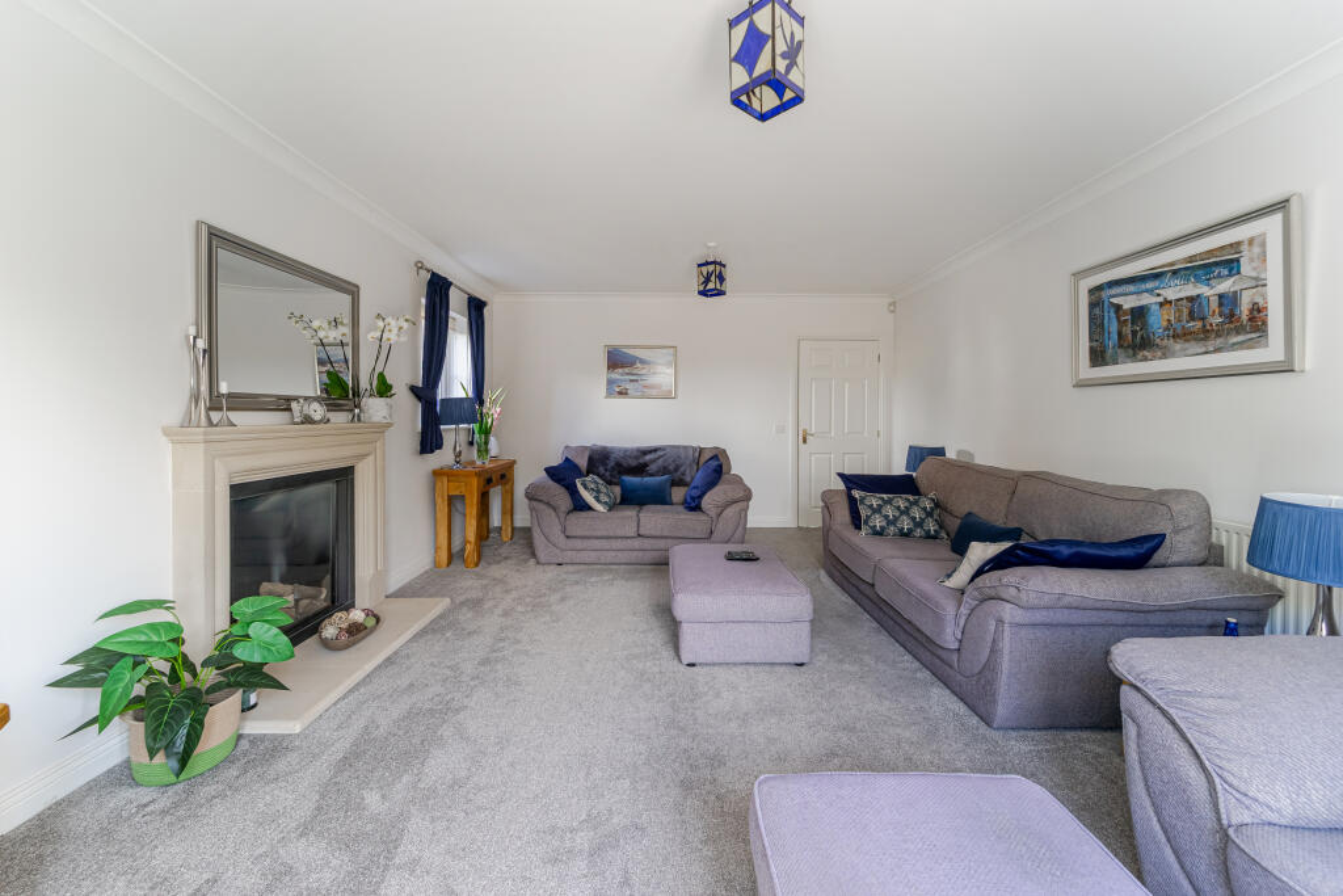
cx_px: 672
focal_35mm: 14
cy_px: 448
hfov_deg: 104.2
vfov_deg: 81.2
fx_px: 522
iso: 200
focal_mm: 14
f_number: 8
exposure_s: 1/80
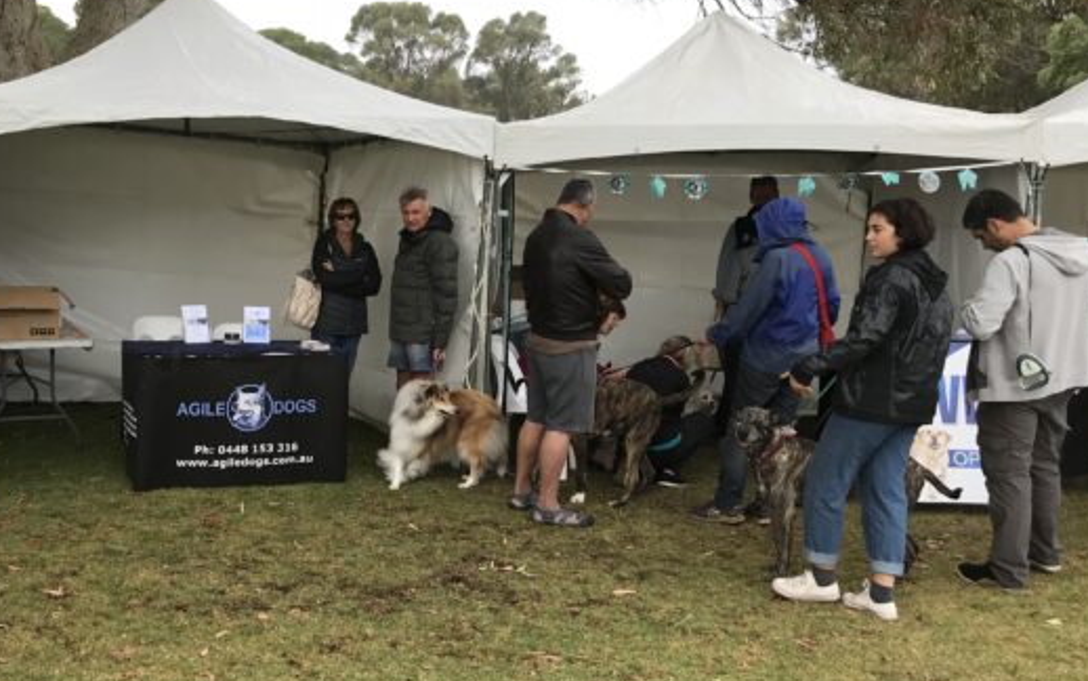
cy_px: 372
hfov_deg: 44.2
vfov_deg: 29.2
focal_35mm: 44
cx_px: 311
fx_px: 1305
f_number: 1.8
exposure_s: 1/476
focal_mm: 3.99
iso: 20
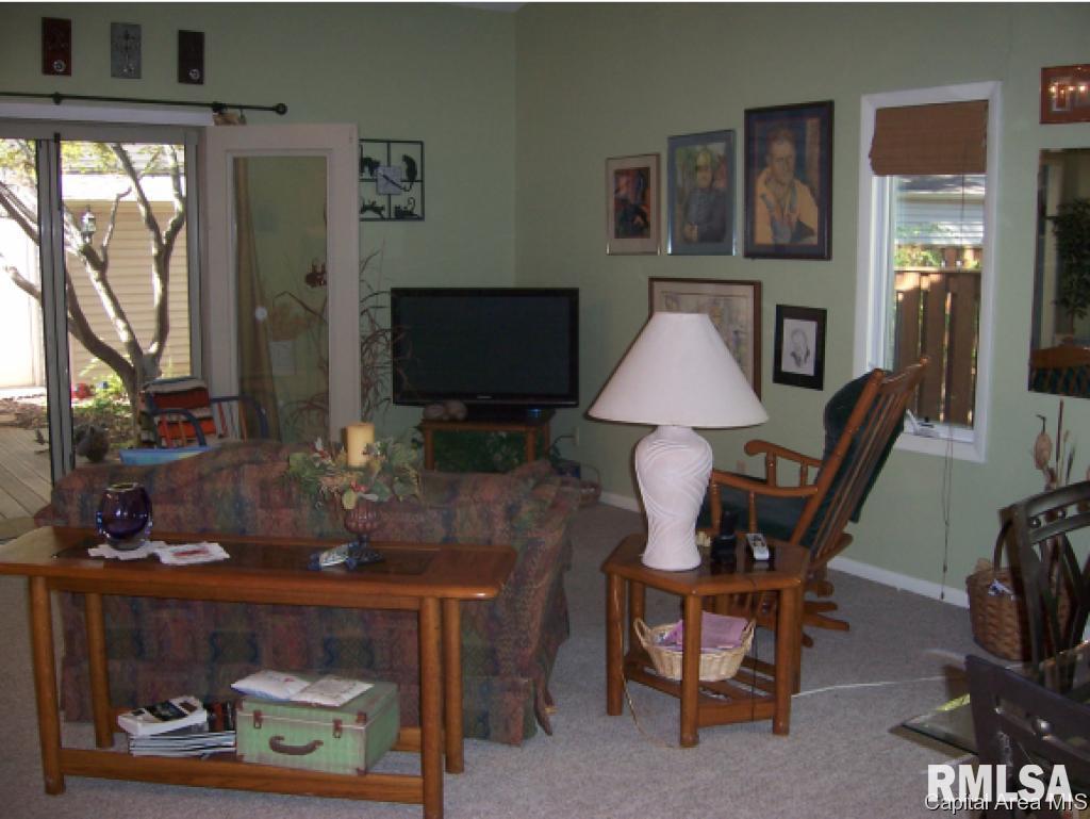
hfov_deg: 51.3
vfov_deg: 39.7
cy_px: 410
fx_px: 1134
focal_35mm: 36
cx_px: 545
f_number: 3
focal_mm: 6
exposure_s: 1/60
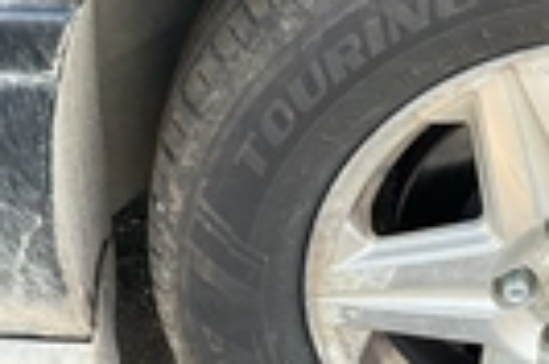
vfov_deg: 14.9
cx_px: 483
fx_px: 1384
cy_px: 207
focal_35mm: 91
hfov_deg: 22.0
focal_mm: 3
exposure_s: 1/126
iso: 20
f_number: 1.8
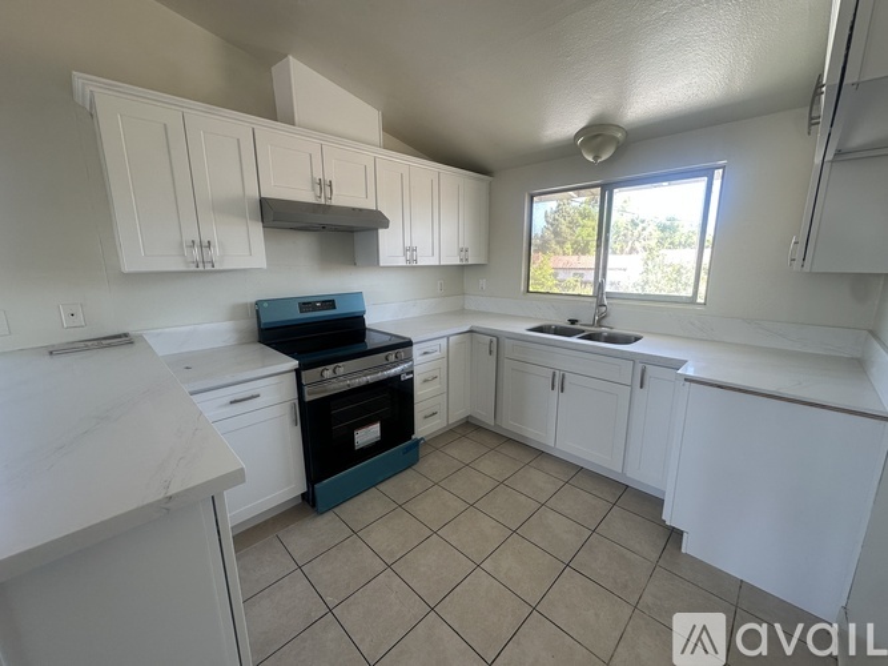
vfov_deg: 85.7
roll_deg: +0.0
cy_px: 333
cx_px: 444
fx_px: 359
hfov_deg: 102.1
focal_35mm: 14
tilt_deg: -11.9
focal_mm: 2.22
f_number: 2.2
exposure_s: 1/99
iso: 80
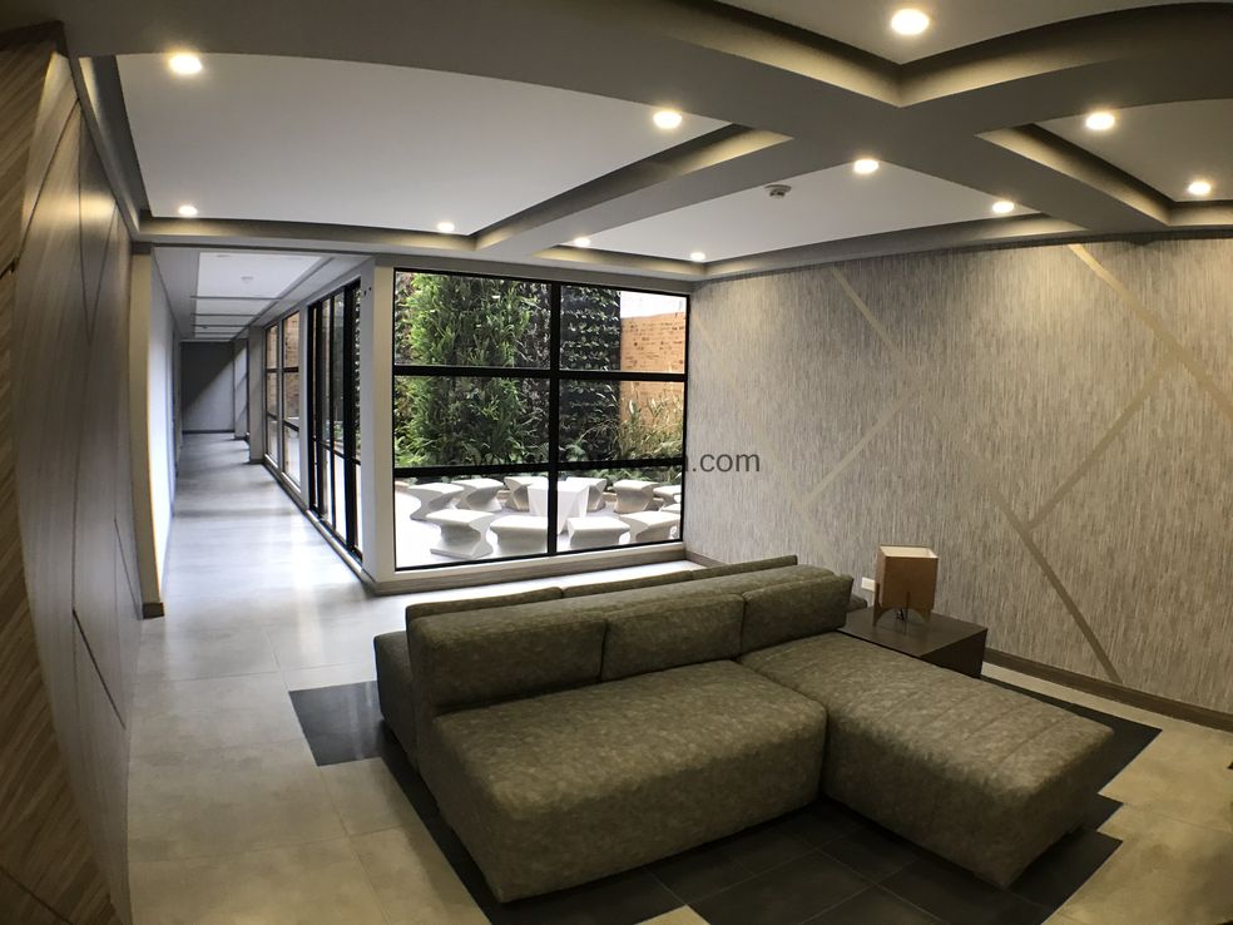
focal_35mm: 28
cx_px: 616
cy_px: 462
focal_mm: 3.99
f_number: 1.8
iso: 40
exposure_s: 1/15
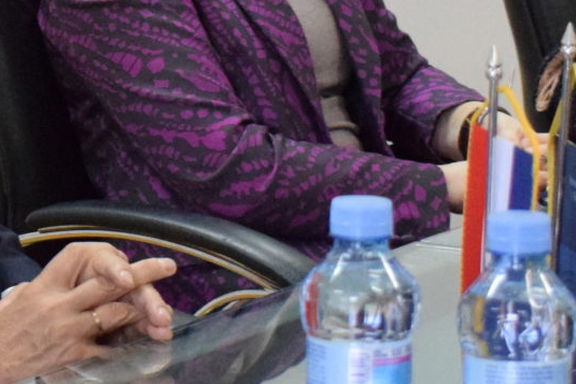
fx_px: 3559
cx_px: -150
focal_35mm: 222
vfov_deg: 6.2
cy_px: -1
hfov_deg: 9.1
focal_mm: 31
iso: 2500
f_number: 5
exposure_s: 1/160
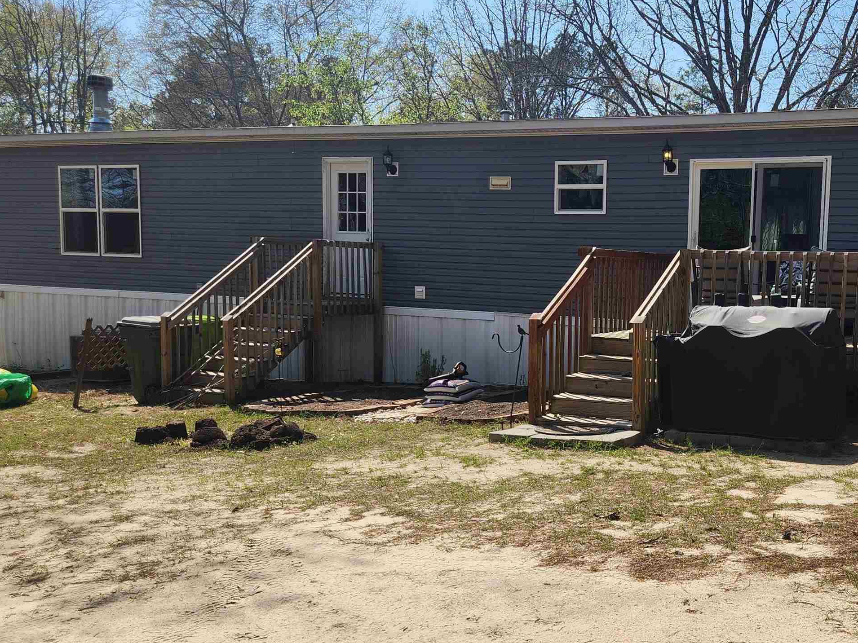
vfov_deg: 38.6
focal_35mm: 37
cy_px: 349
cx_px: 645
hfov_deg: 48.2
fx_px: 917
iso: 20
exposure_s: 1/1994
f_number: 1.8
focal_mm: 5.4
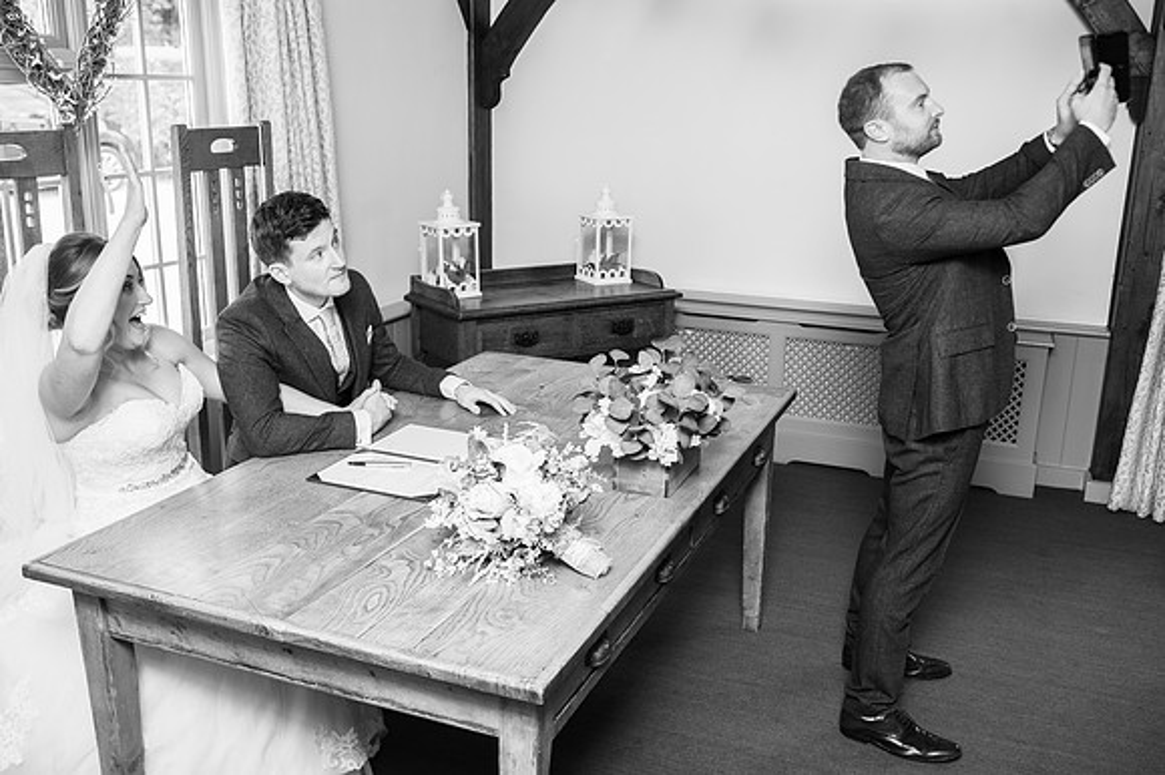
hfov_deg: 54.5
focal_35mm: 35
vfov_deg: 37.8
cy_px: 388
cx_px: 582
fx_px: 1132
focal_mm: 35
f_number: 4
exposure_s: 1/80
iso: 320
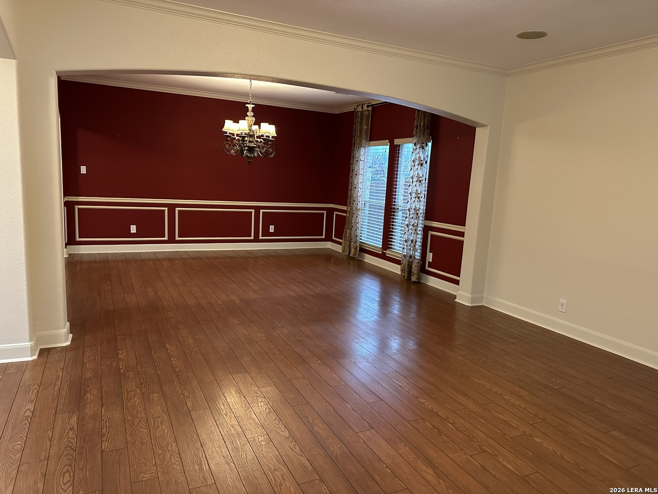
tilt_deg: -8.5
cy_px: 247
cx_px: 329
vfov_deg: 56.8
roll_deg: -2.7
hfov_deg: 71.6
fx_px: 456
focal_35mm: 24
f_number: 1.78
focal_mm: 6.86
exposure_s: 1/60
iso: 640
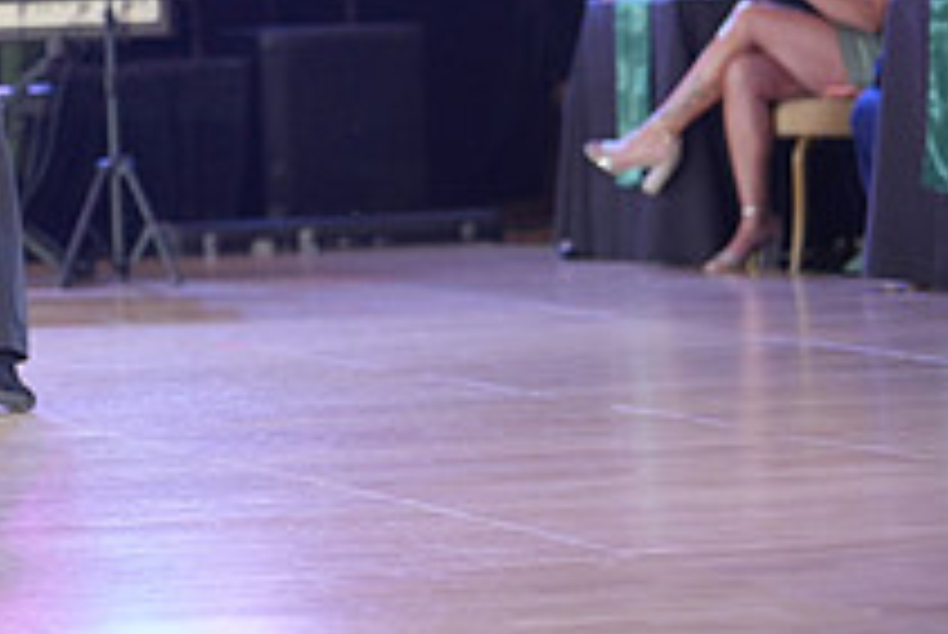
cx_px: -207
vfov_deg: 5.9
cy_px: -178
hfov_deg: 8.8
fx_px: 6087
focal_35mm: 231
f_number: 2
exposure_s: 1/500
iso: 1000
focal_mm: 84
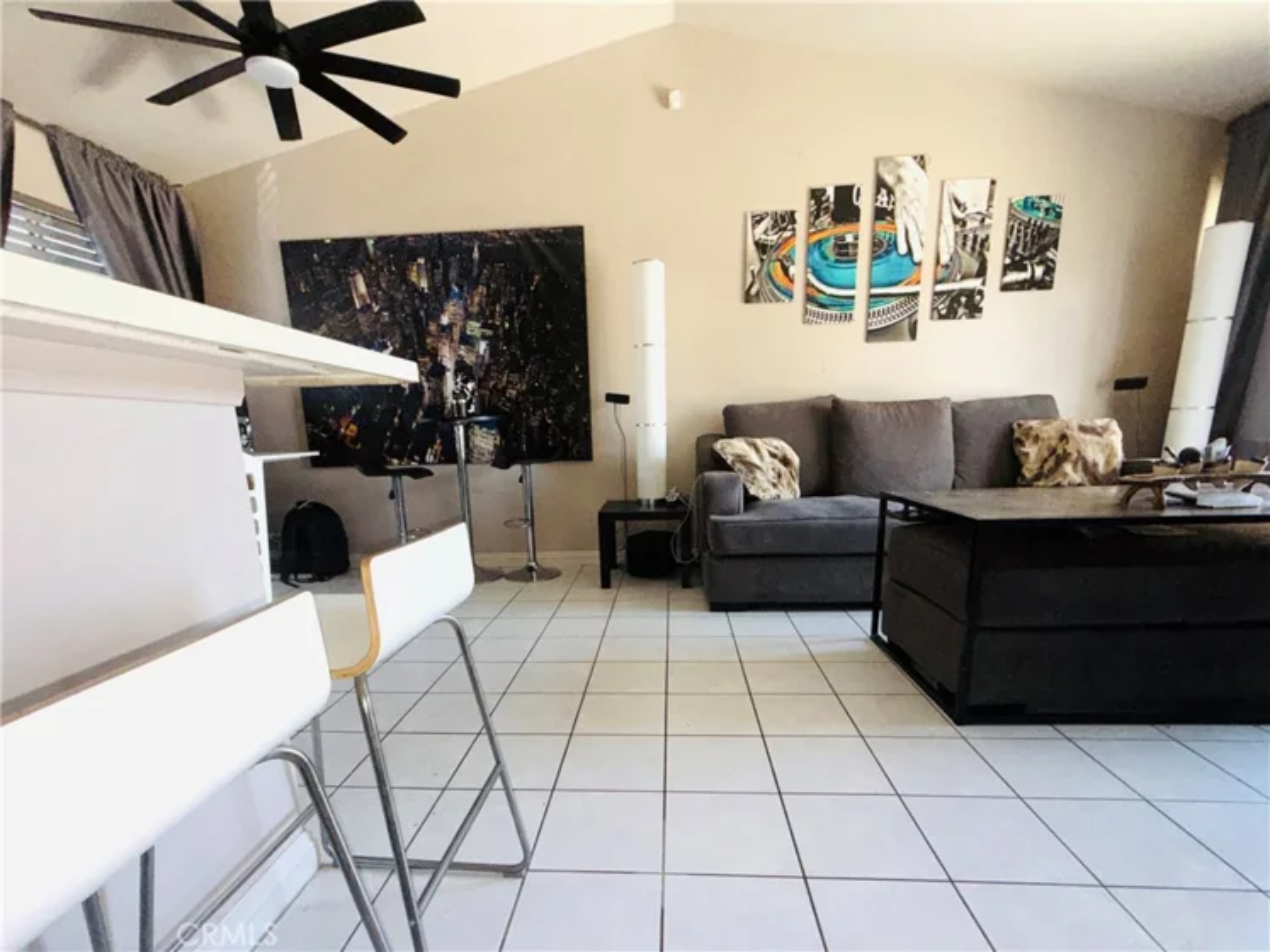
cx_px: 635
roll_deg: +3.2
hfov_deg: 102.1
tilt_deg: -4.2
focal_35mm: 14
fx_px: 514
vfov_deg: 85.7
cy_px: 476
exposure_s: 1/65
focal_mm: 2.22
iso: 100
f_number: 2.2
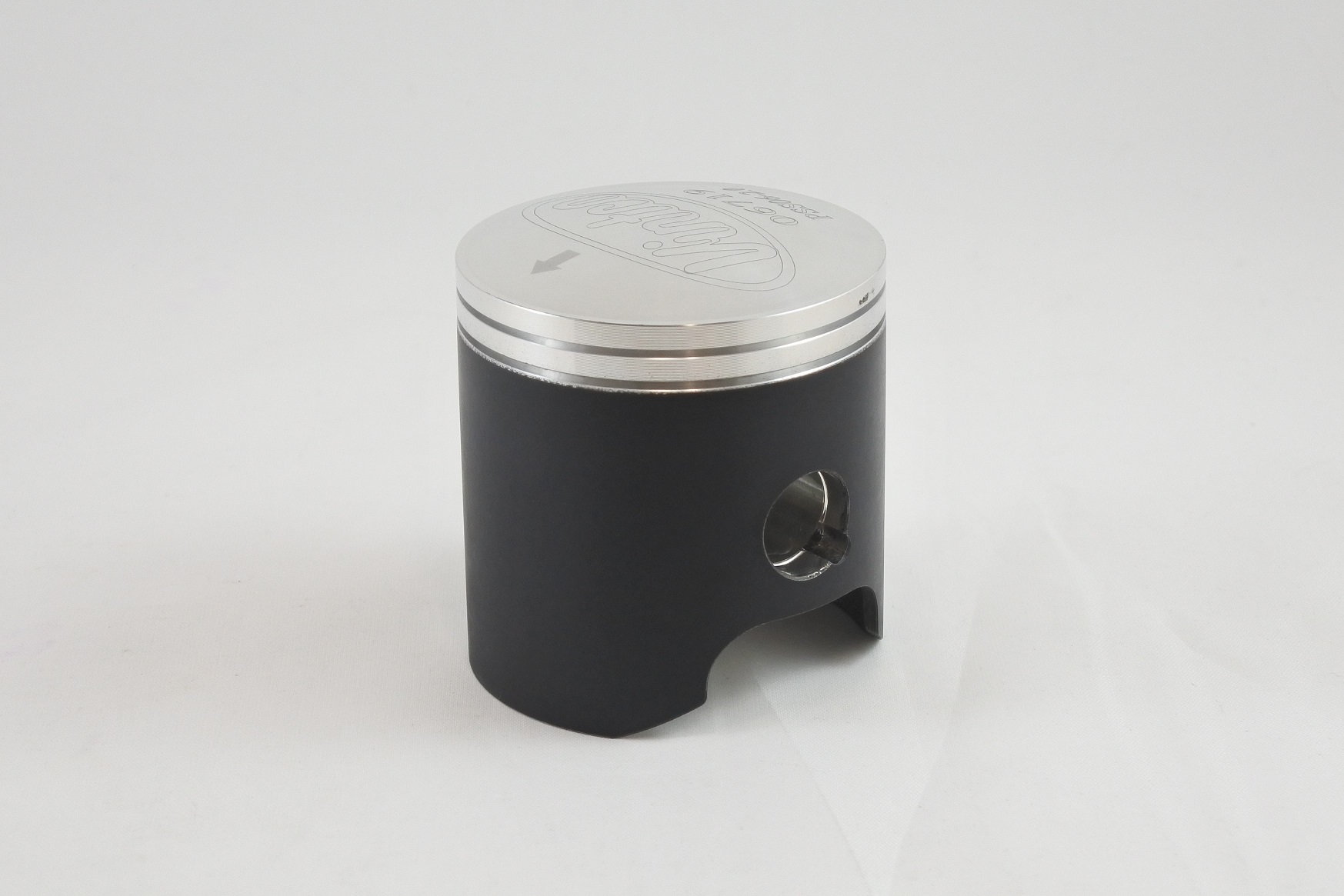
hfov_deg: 33.4
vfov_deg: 22.6
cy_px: 448
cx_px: 672
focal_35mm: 60
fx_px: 2240
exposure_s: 1/125
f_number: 4.8
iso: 450
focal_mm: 22.3
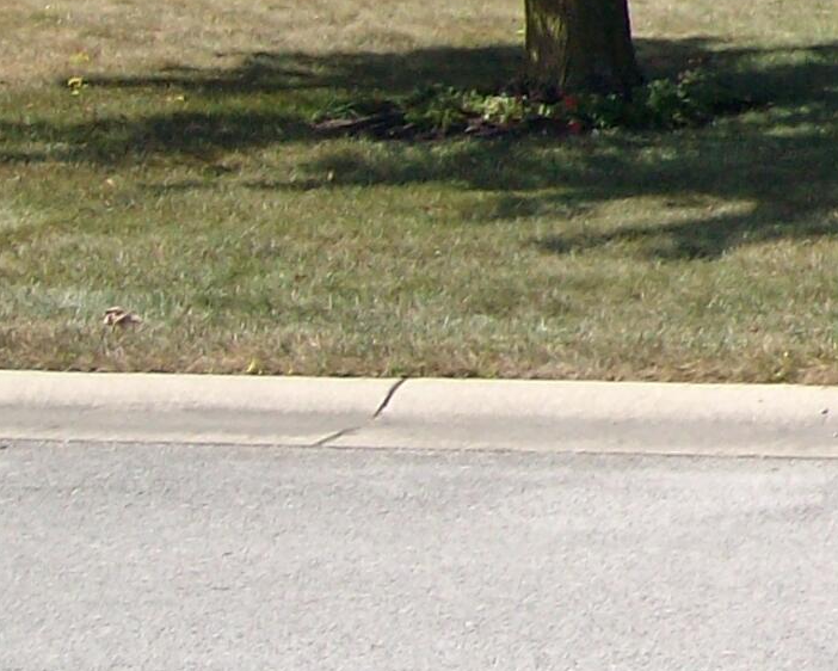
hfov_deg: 11.8
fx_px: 3622
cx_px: 1688
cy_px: -349
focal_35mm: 146
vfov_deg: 10.2
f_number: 7.2
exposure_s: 1/141
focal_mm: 5.8
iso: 80
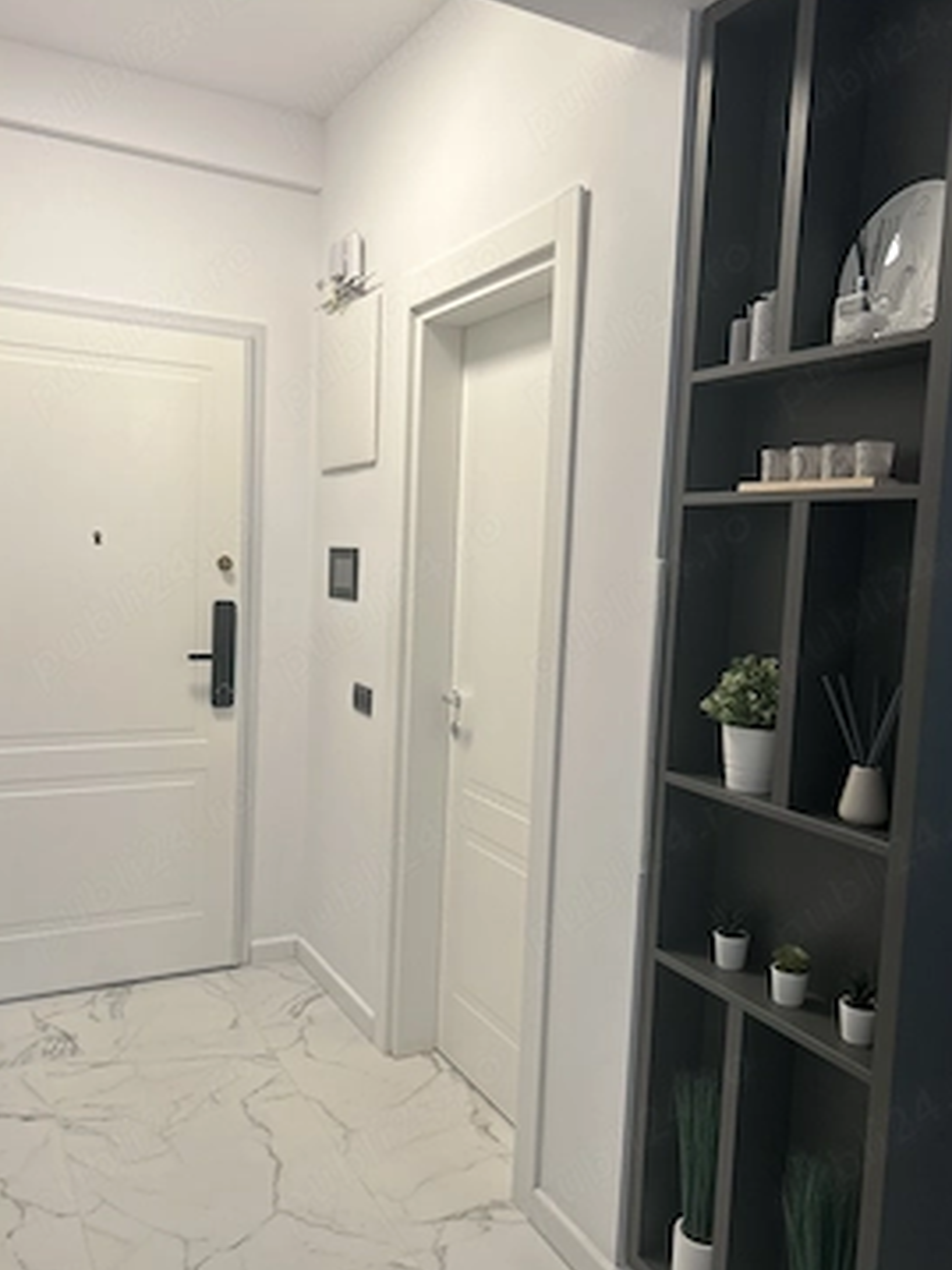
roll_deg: -2.4
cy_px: 654
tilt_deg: -4.7
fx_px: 1064
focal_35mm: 29
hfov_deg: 48.2
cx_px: 513
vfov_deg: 61.7
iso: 125
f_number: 1.5
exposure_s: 1/100
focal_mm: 5.7
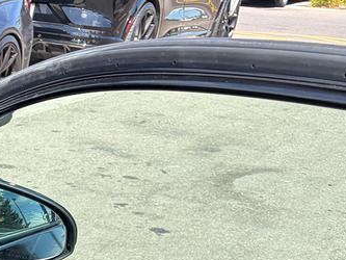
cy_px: 441
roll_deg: -0.7
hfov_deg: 17.4
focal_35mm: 100
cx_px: -196
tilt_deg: -26.9
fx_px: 1000
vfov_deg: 13.5
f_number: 1.6
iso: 50
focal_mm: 5.96
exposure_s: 1/680
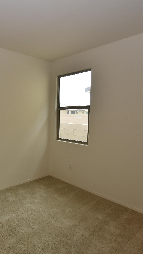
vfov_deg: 76.3
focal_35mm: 24
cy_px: 129
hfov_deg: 44.9
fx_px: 162
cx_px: 25
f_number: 5.6
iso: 560
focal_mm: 10
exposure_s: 1/125
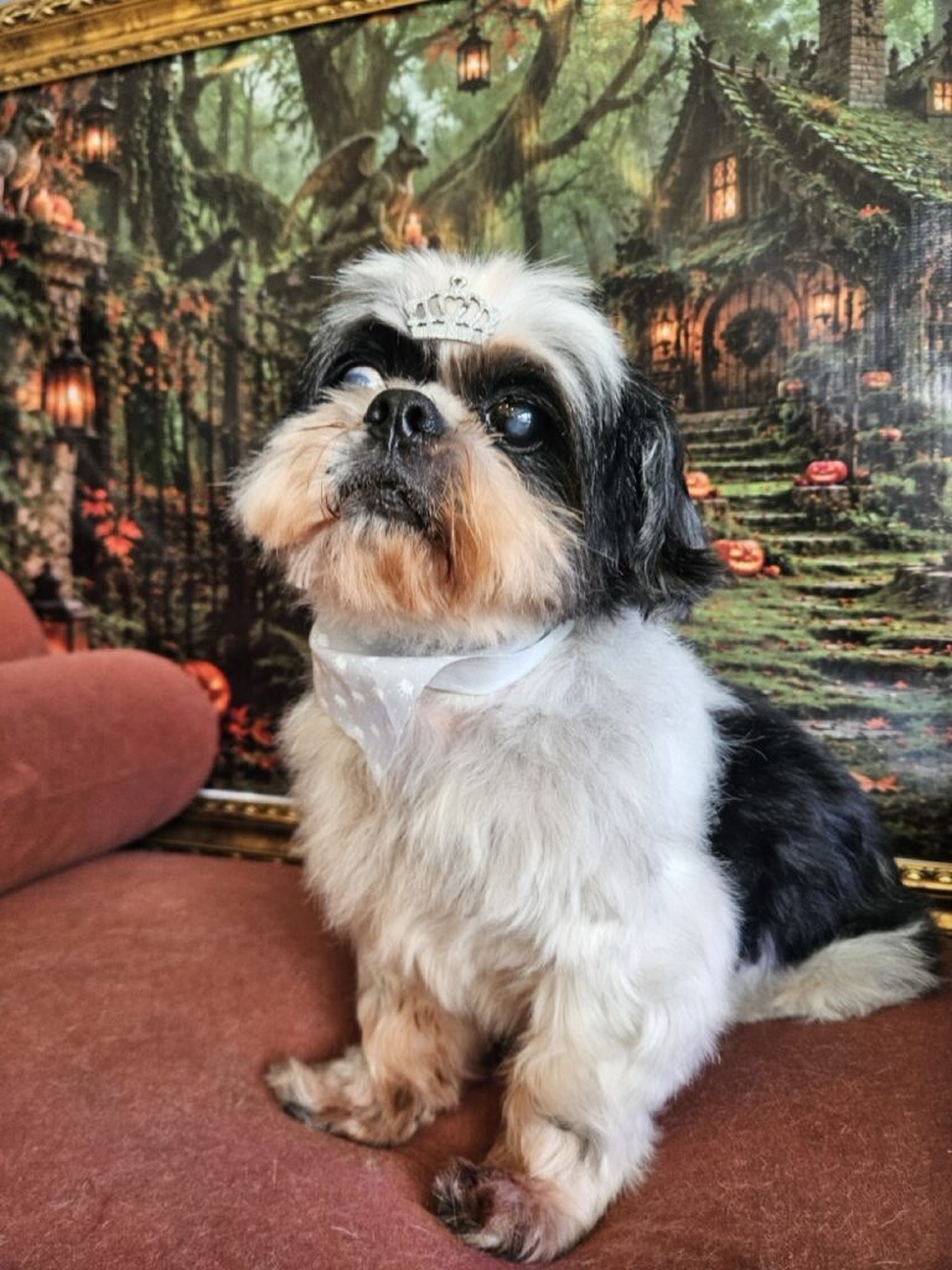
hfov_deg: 58.9
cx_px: 476
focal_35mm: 23
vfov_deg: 73.9
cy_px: 635
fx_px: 843
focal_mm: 5.4
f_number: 1.8
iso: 100
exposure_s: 1/120
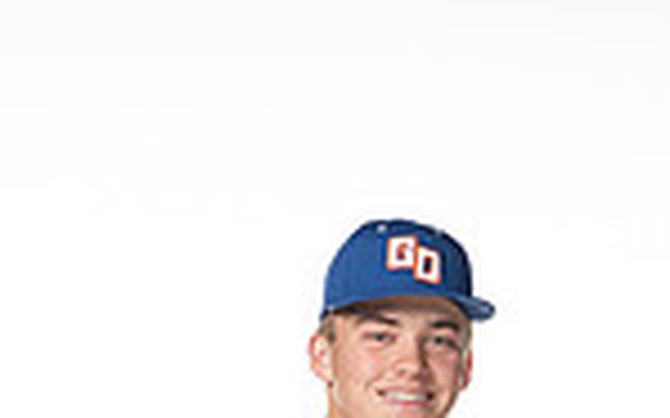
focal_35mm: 163
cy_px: 975
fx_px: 2975
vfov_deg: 7.5
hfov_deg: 12.8
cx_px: 292
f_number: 6.3
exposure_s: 1/250
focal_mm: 53
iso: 400
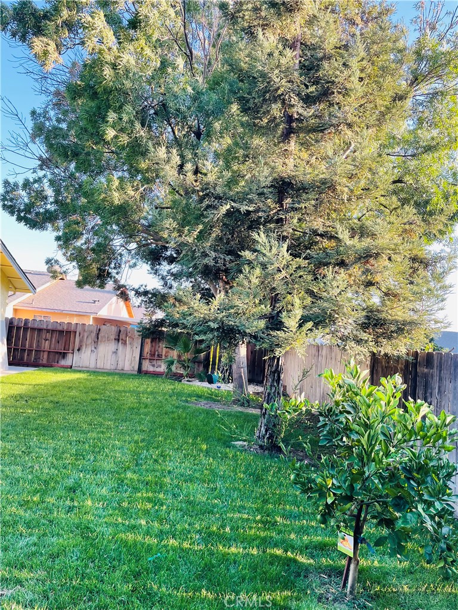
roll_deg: -4.9
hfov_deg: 53.1
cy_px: 305
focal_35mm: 26
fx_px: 459
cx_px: 229
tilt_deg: +5.3
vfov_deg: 67.3
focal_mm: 4.2
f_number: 1.6
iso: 32
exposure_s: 1/188
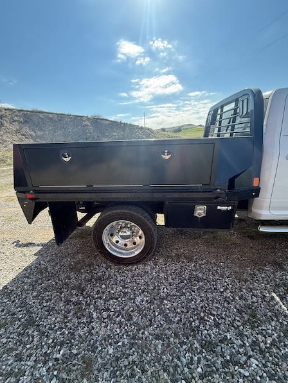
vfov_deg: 98.1
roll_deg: +2.1
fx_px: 166
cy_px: 197
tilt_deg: -17.4
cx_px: 143
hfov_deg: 81.8
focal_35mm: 15
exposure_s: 1/651
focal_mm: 2.22
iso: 64
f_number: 2.2
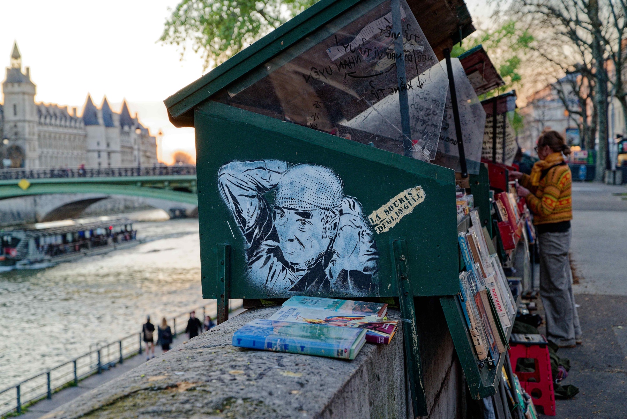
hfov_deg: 35.0
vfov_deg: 23.8
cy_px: 210
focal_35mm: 57
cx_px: 314
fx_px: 993
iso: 320
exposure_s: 1/80
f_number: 5
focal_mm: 57
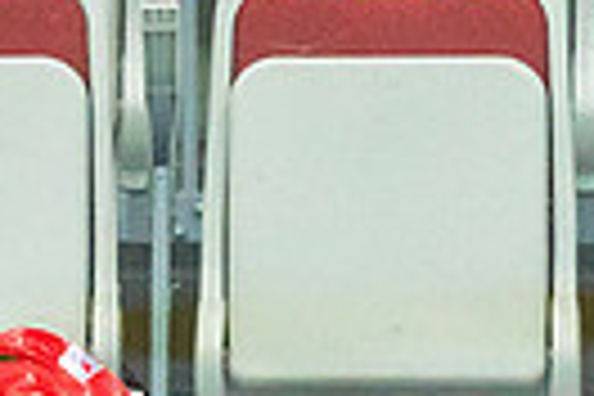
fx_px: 26200
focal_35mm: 1588
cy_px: 961
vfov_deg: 0.9
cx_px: -283
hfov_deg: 1.3
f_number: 2.8
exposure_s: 1/1000
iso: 3200
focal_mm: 200
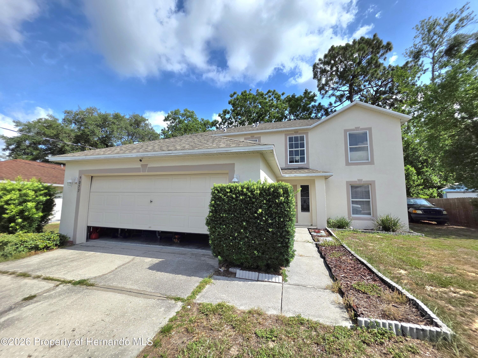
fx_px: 180
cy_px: 179
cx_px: 239
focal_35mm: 13
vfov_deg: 89.9
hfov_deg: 106.2
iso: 40
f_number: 1.9
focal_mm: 2.2
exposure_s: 1/3333
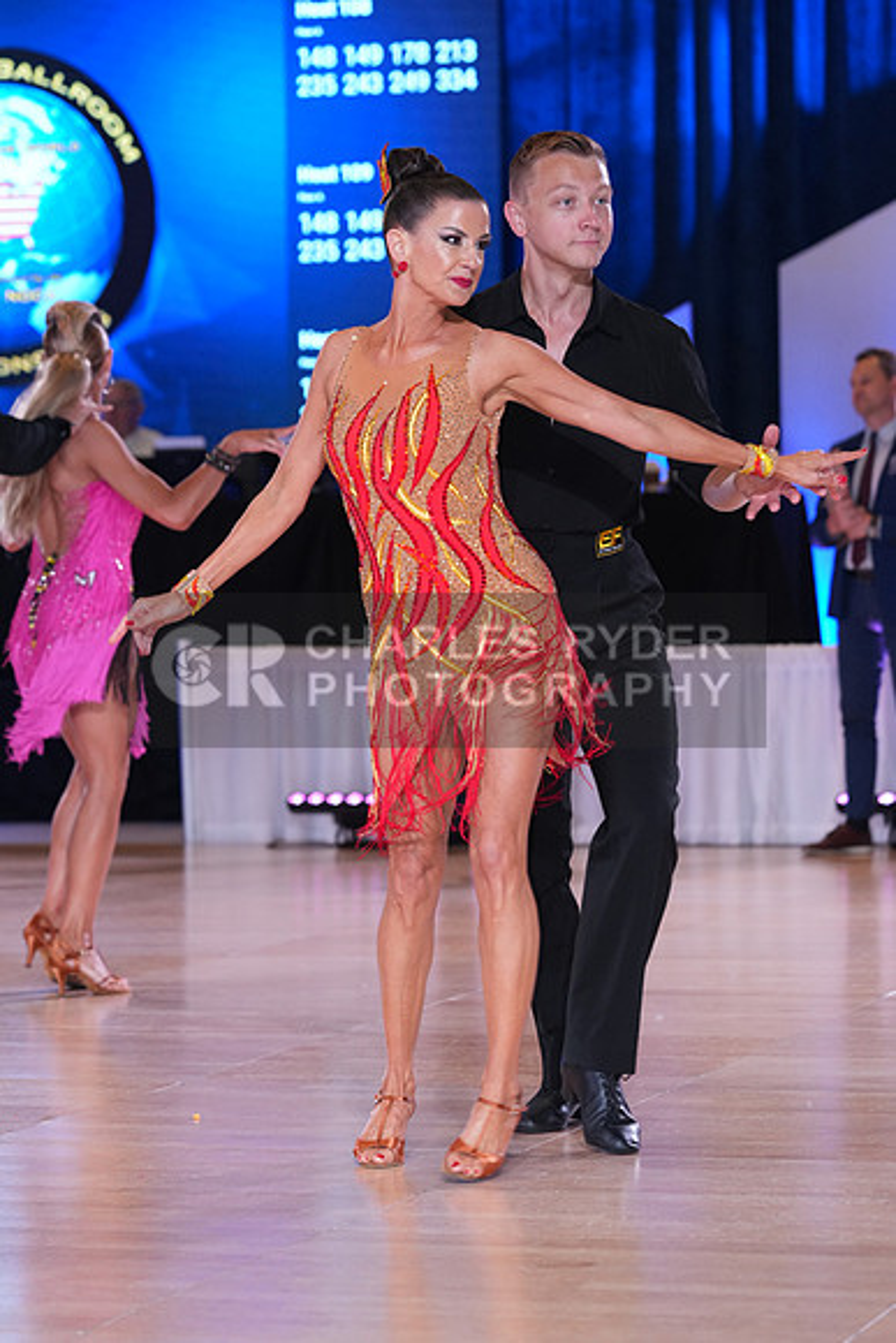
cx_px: 448
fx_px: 4514
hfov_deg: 11.3
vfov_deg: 16.9
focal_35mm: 121
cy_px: 672
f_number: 4.5
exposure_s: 1/200
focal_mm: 121
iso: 2000
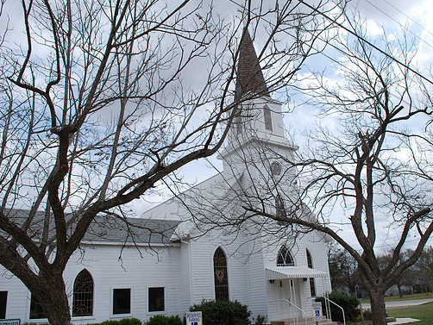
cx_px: 242
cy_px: 162
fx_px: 375
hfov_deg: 59.8
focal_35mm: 30
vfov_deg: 46.8
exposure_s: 1/320
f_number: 9
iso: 100
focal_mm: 18
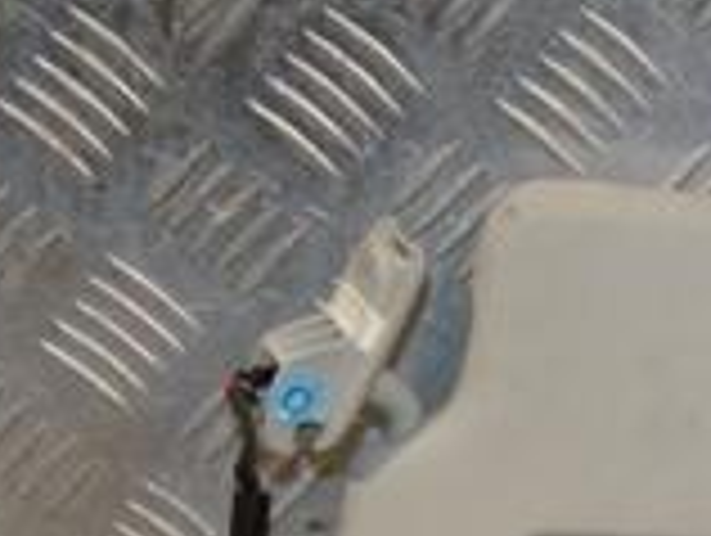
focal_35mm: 142
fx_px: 2921
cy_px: 824
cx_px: 778
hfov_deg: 13.6
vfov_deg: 10.1
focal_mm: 26
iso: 800
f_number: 6.3
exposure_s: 1/200
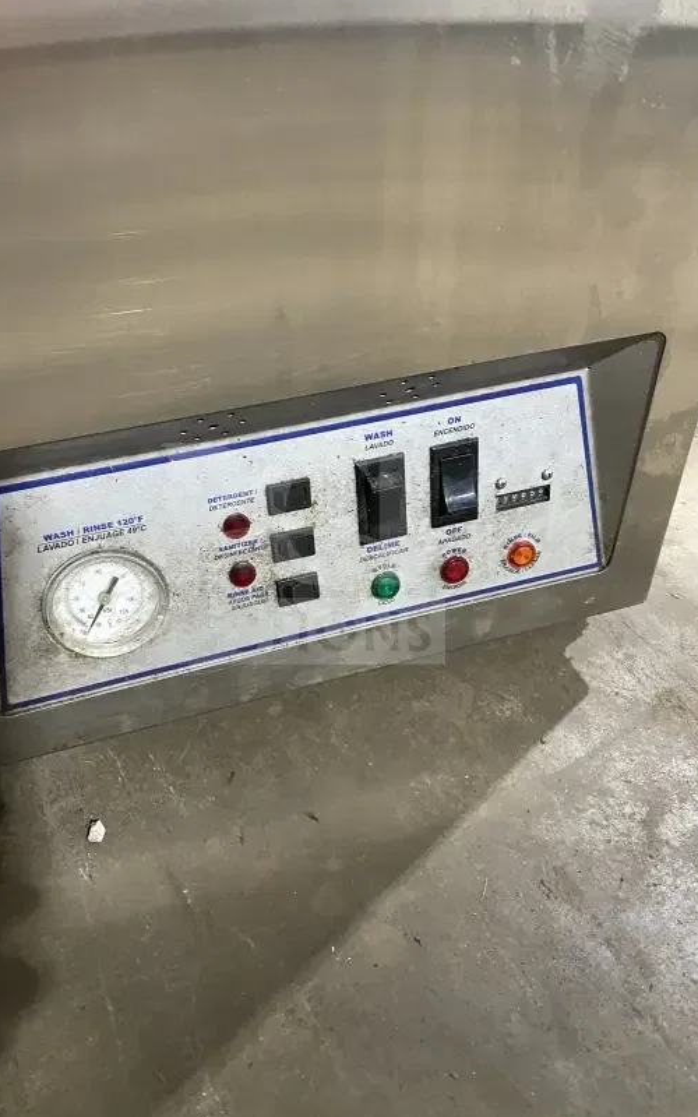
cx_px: 288
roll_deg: +2.4
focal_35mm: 28
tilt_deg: -37.7
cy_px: 554
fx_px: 852
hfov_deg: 44.4
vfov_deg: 66.5
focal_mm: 4.25
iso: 640
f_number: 1.8
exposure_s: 1/37
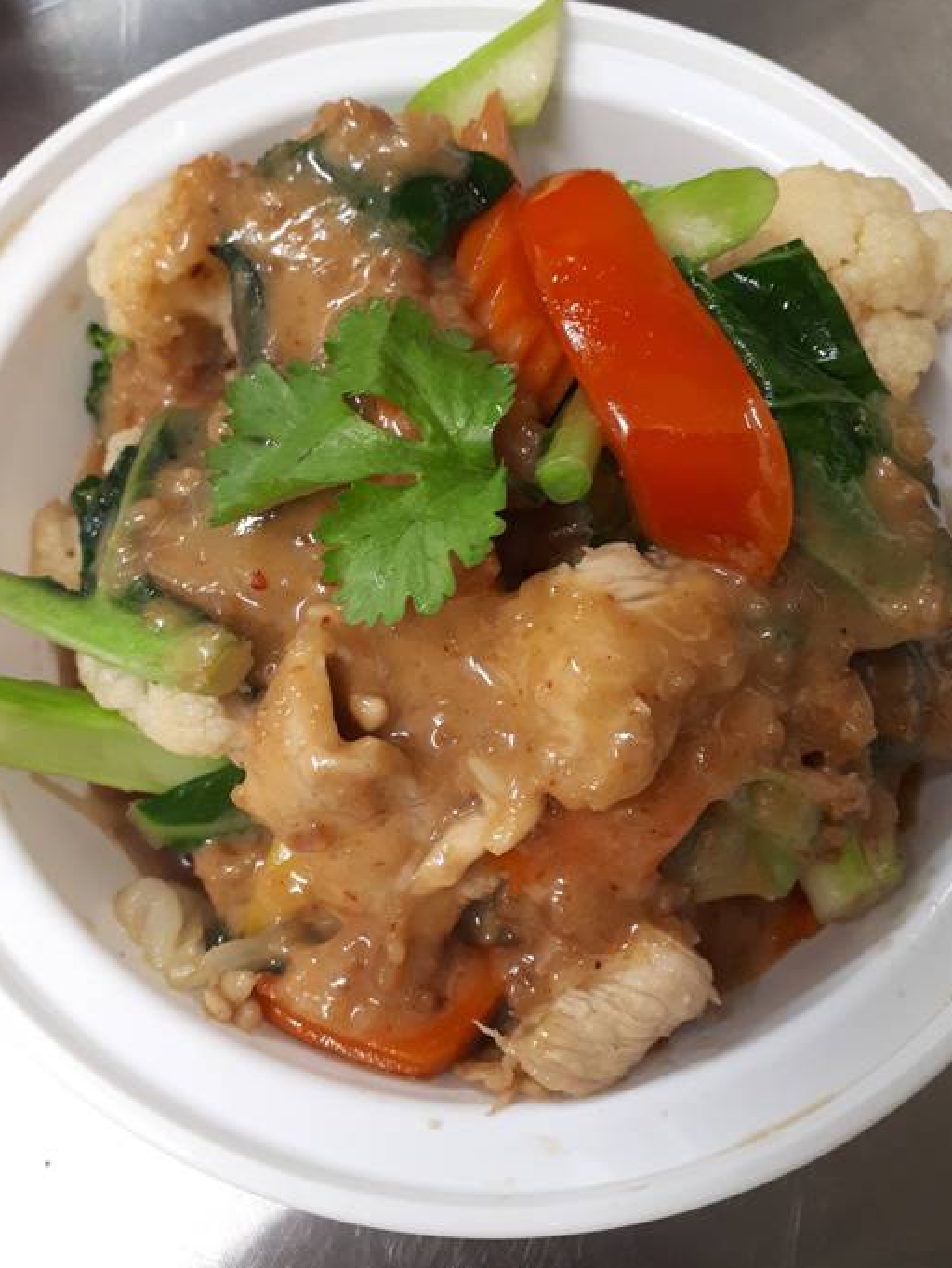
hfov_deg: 48.2
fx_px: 1063
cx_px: 495
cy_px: 594
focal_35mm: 29
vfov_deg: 61.6
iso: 160
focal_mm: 3.6
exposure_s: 1/25
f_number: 1.9
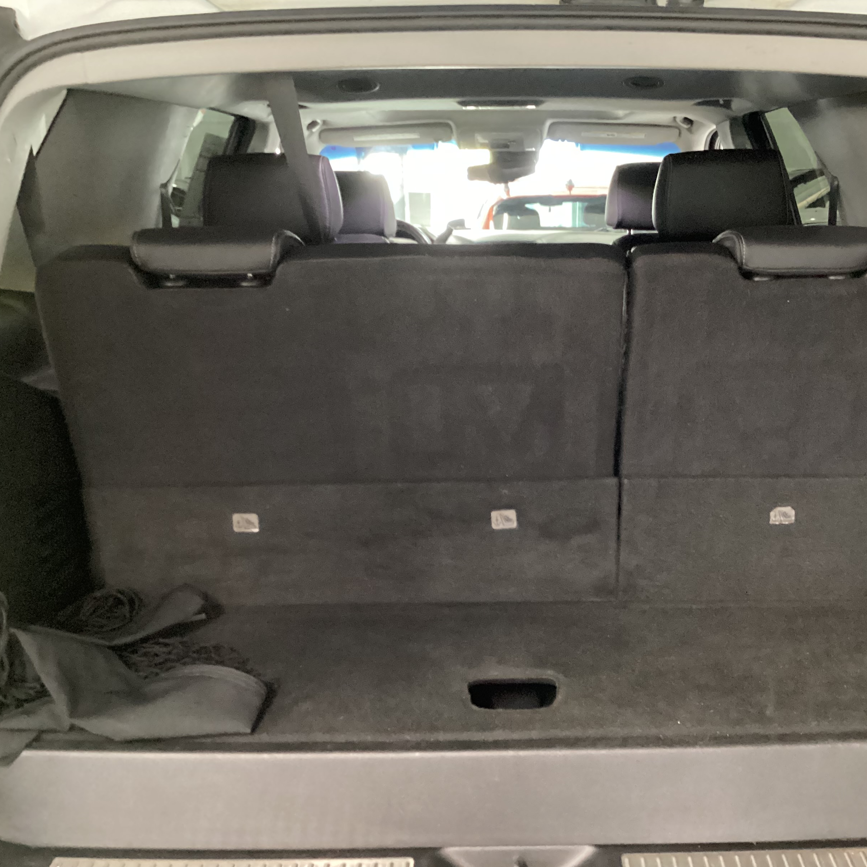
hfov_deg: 44.7
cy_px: 437
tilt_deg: -14.6
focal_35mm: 37
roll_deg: +0.3
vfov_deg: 44.9
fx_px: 1048
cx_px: 514
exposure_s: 1/17
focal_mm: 3.3
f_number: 2.4
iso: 640
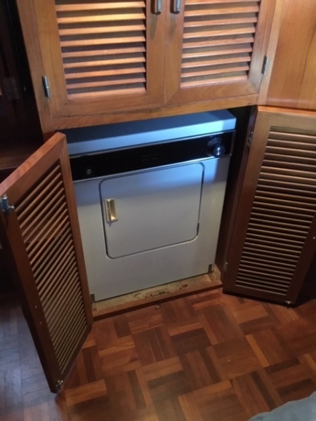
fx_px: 377
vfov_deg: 58.4
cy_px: 210
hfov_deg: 45.4
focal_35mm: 31
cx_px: 158
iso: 640
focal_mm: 3.3
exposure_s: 1/15
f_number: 2.4
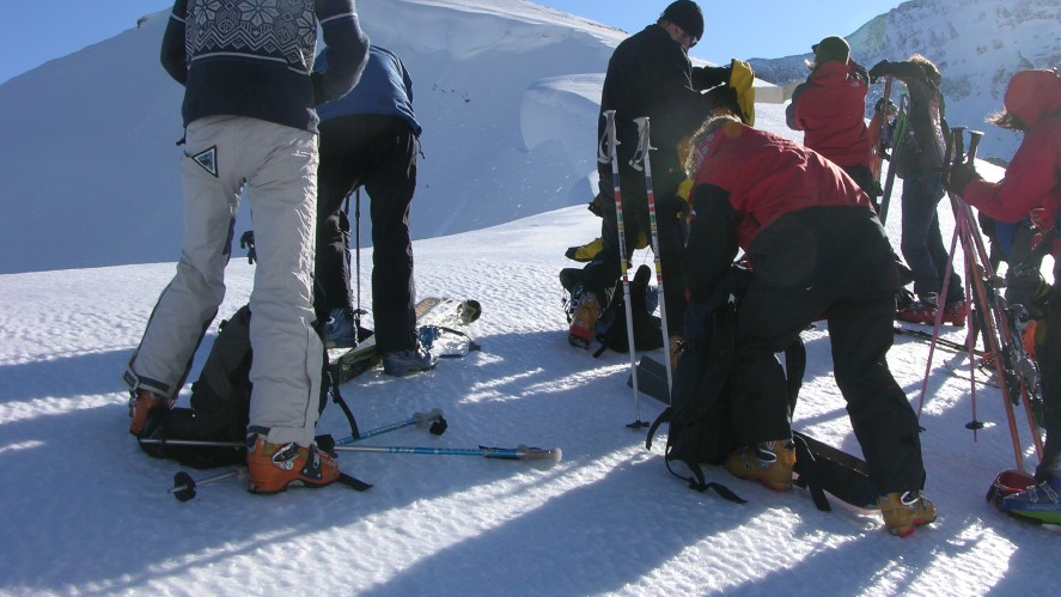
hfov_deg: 46.3
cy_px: 233
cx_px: 604
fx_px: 1238
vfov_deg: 27.0
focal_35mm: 44
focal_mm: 8.9
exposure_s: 1/230
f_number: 7.1
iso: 50
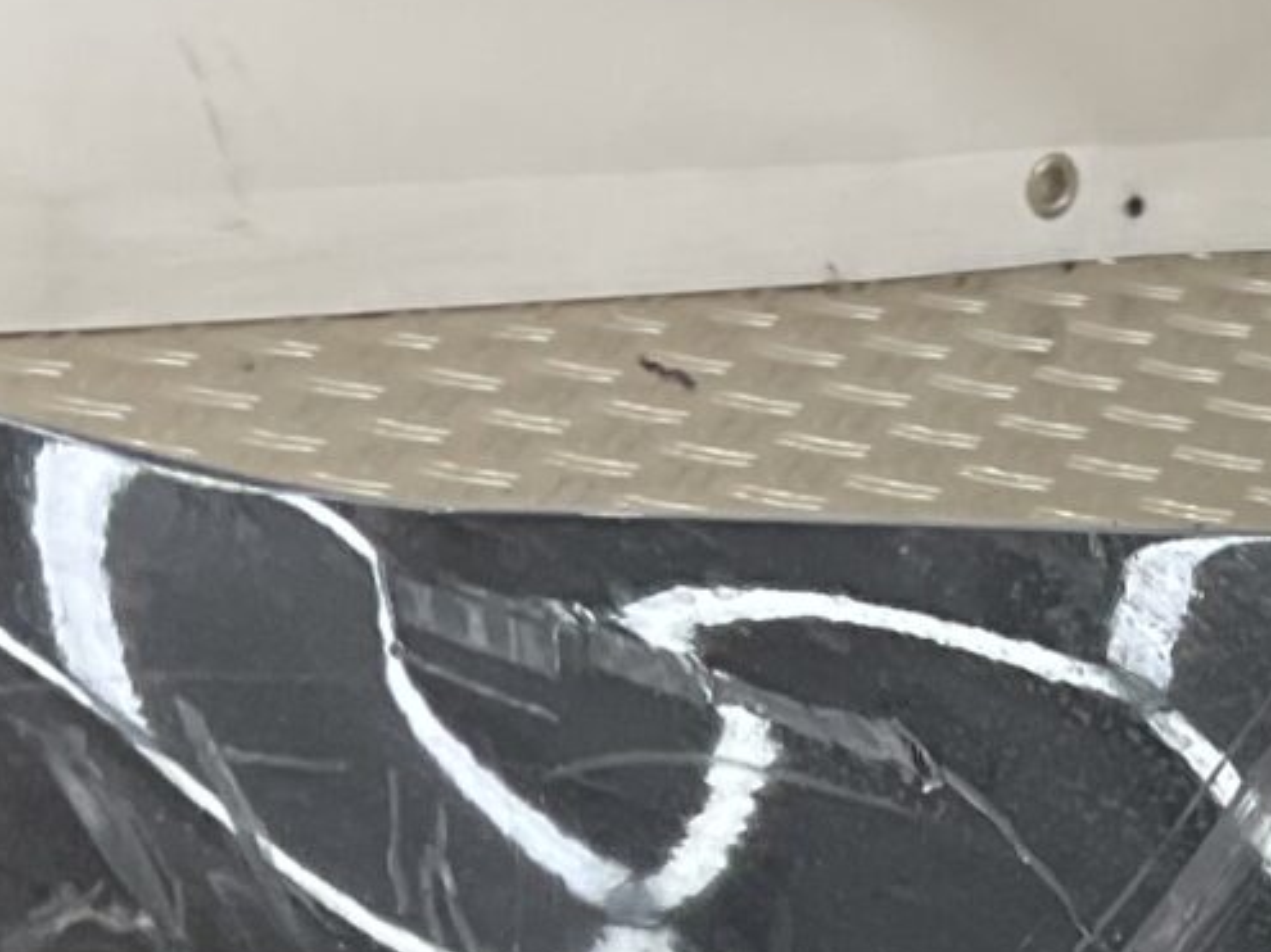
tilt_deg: -30.8
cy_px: 2055
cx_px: 1836
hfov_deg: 12.6
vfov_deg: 9.1
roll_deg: -12.0
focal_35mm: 150
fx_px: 5506
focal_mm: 3
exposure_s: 1/100
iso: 32
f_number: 1.8
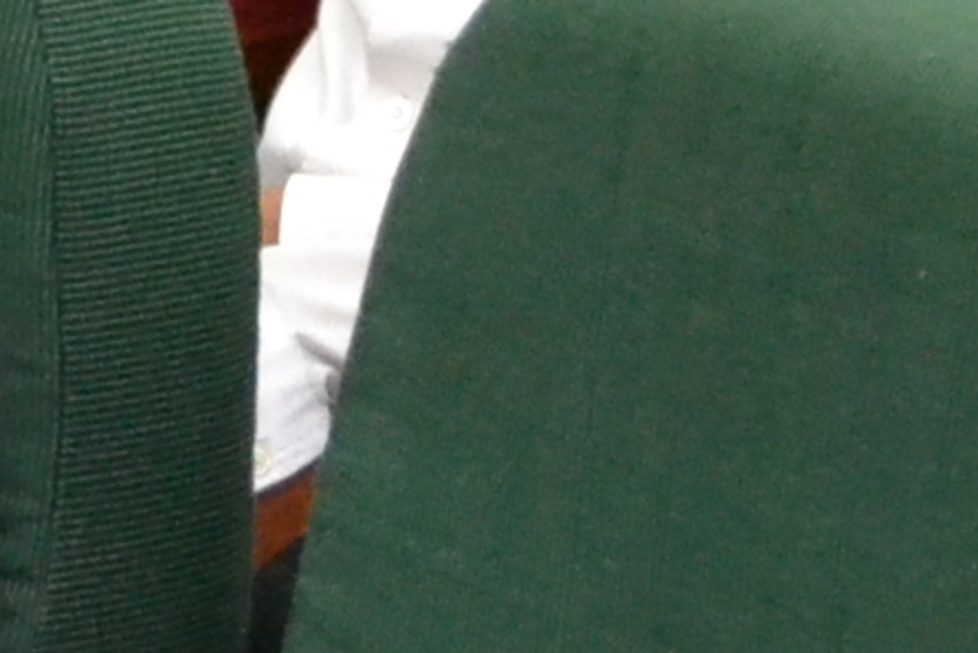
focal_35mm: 303
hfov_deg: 6.8
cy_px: -1077
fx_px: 8234
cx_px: 490
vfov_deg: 4.4
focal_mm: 26
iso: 3200
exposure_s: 1/60
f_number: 4.2
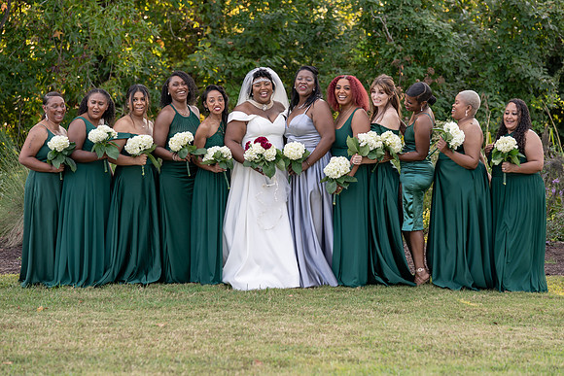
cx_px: 286
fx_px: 2248
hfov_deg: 14.3
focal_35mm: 143
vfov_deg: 9.6
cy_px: 192
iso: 160
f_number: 4
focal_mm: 140
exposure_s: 1/200
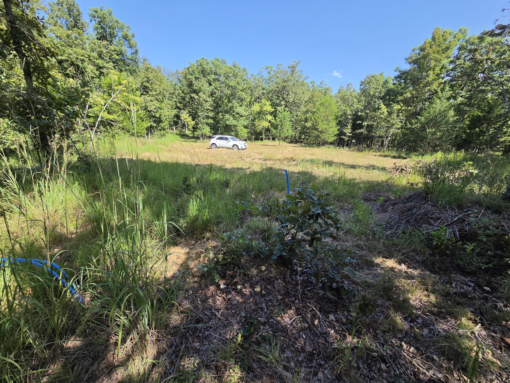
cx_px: 255
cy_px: 192
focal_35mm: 13
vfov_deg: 89.9
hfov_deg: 106.2
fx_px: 192
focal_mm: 2.2
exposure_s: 1/1576
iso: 100
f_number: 2.2
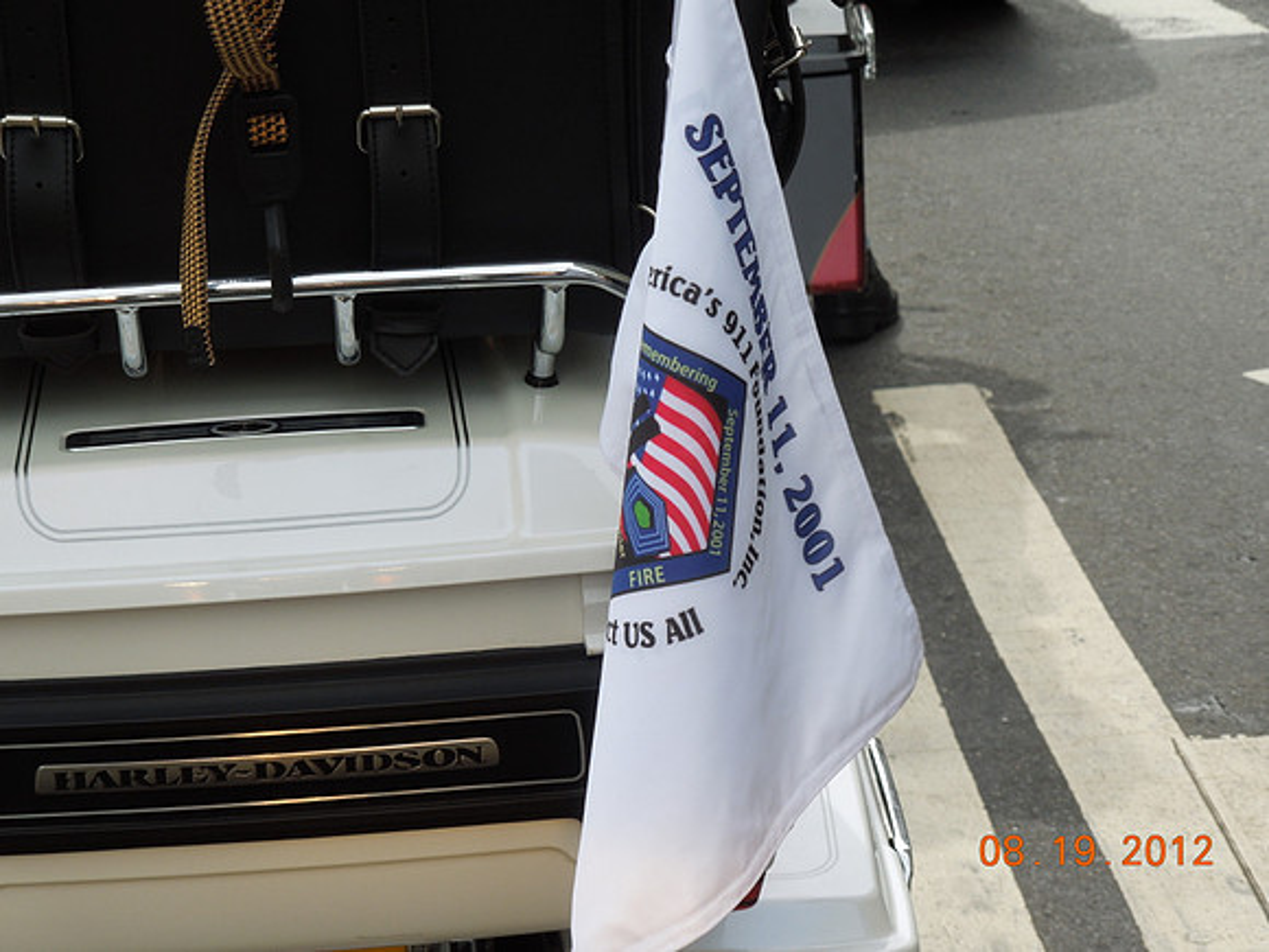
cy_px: 476
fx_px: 4362
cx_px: 634
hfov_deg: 16.6
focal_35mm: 119
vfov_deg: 12.5
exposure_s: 1/320
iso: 100
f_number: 4.8
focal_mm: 21.5
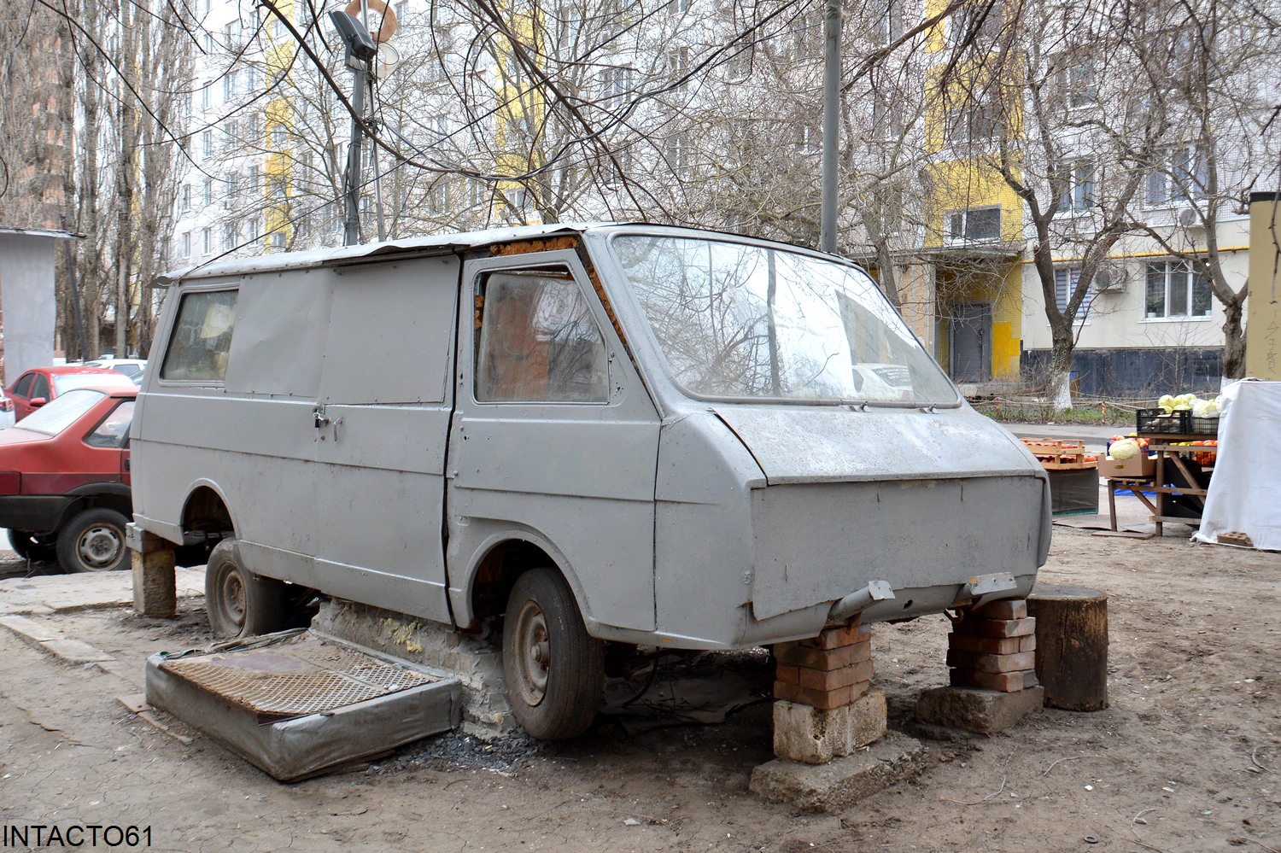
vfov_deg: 39.9
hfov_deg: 57.2
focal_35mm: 33
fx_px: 1174
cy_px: 426
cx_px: 640
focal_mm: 22
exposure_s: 1/160
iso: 200
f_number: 6.3
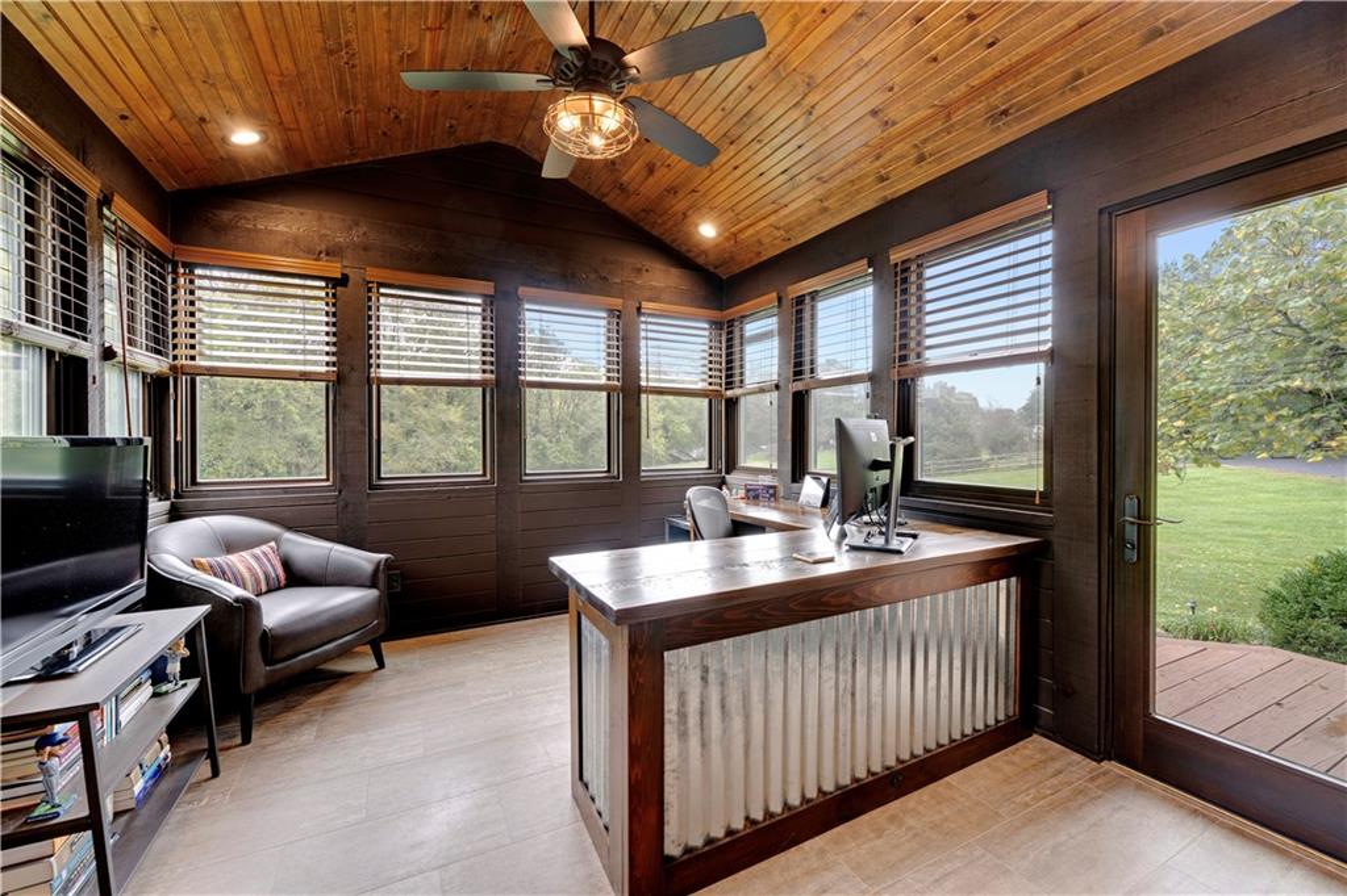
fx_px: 524
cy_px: 448
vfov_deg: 81.2
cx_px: 674
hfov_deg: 104.3
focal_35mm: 14
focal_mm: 14
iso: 100
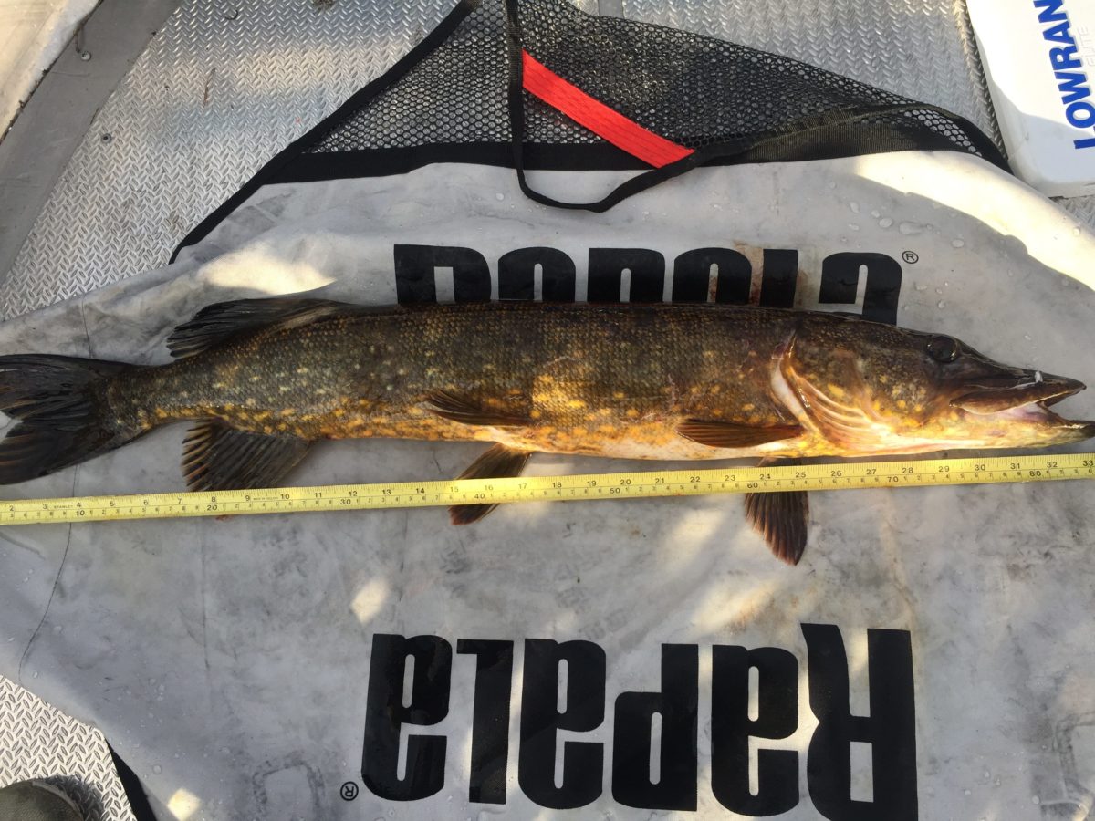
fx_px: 917
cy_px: 410
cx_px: 548
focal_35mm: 29
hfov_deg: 61.7
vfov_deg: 48.2
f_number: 2.2
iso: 32
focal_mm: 4.15
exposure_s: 1/638
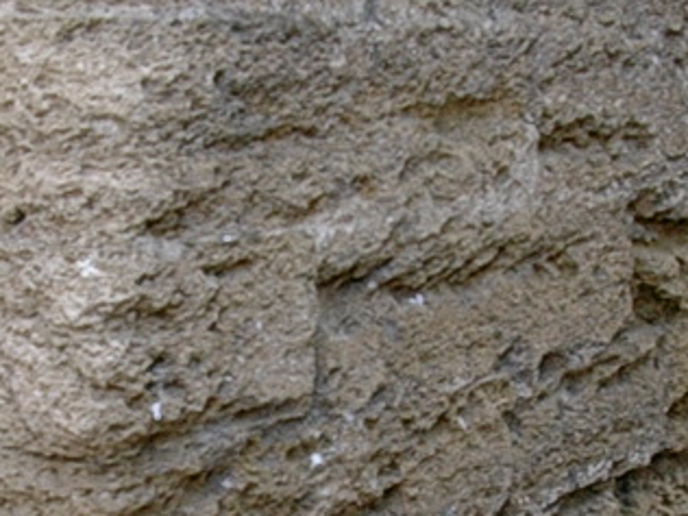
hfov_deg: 25.9
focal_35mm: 75
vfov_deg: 19.1
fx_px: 1491
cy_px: 518
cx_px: 446
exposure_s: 1/41.4
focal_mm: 5.6
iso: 70
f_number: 2.7
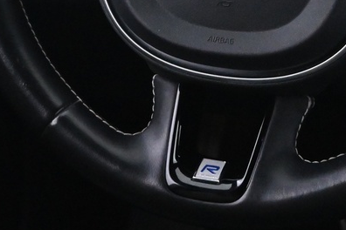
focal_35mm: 138
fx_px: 1327
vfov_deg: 9.8
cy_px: -68
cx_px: 228
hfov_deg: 14.8
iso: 4000
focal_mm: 22.5
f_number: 4
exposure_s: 1/60
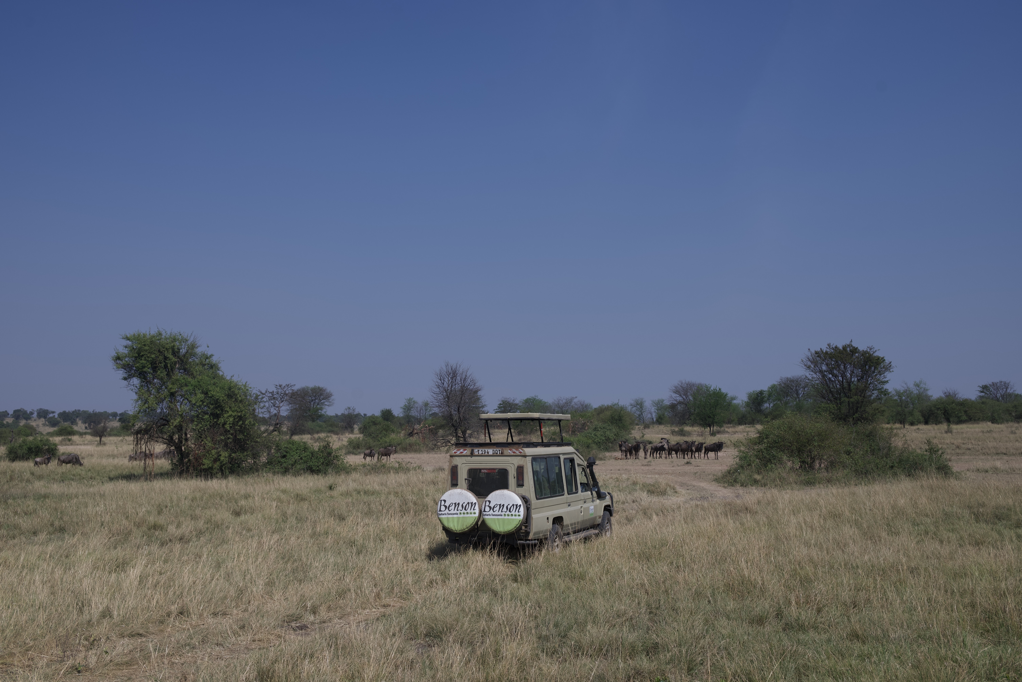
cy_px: 341
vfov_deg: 31.9
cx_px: 511
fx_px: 1193
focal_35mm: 42
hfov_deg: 46.4
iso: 200
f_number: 6.3
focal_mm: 42
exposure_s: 1/2000
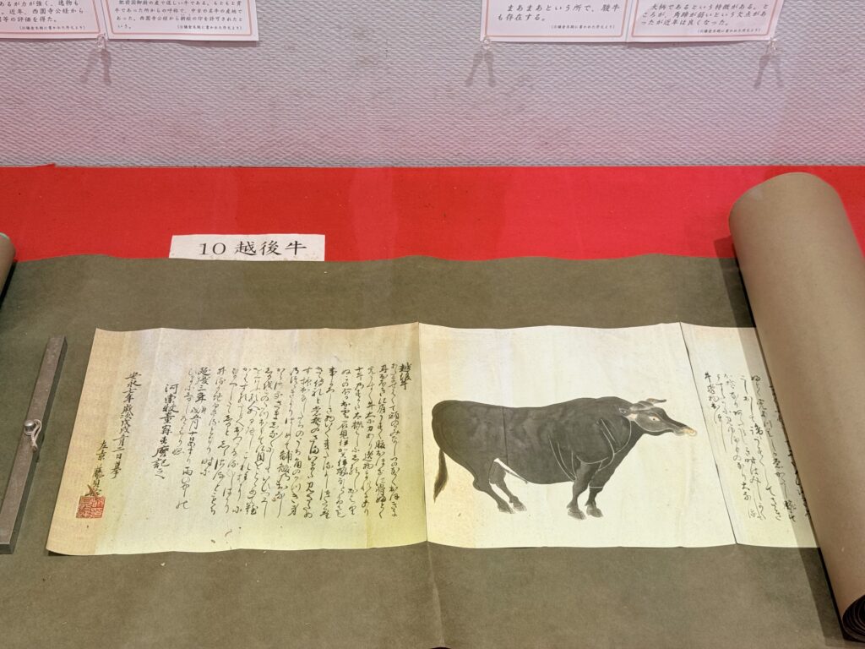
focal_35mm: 48
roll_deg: -2.2
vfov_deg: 30.3
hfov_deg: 39.7
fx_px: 1199
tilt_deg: -44.1
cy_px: 324
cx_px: 432
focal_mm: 6.76
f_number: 1.78
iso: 50
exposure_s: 1/100
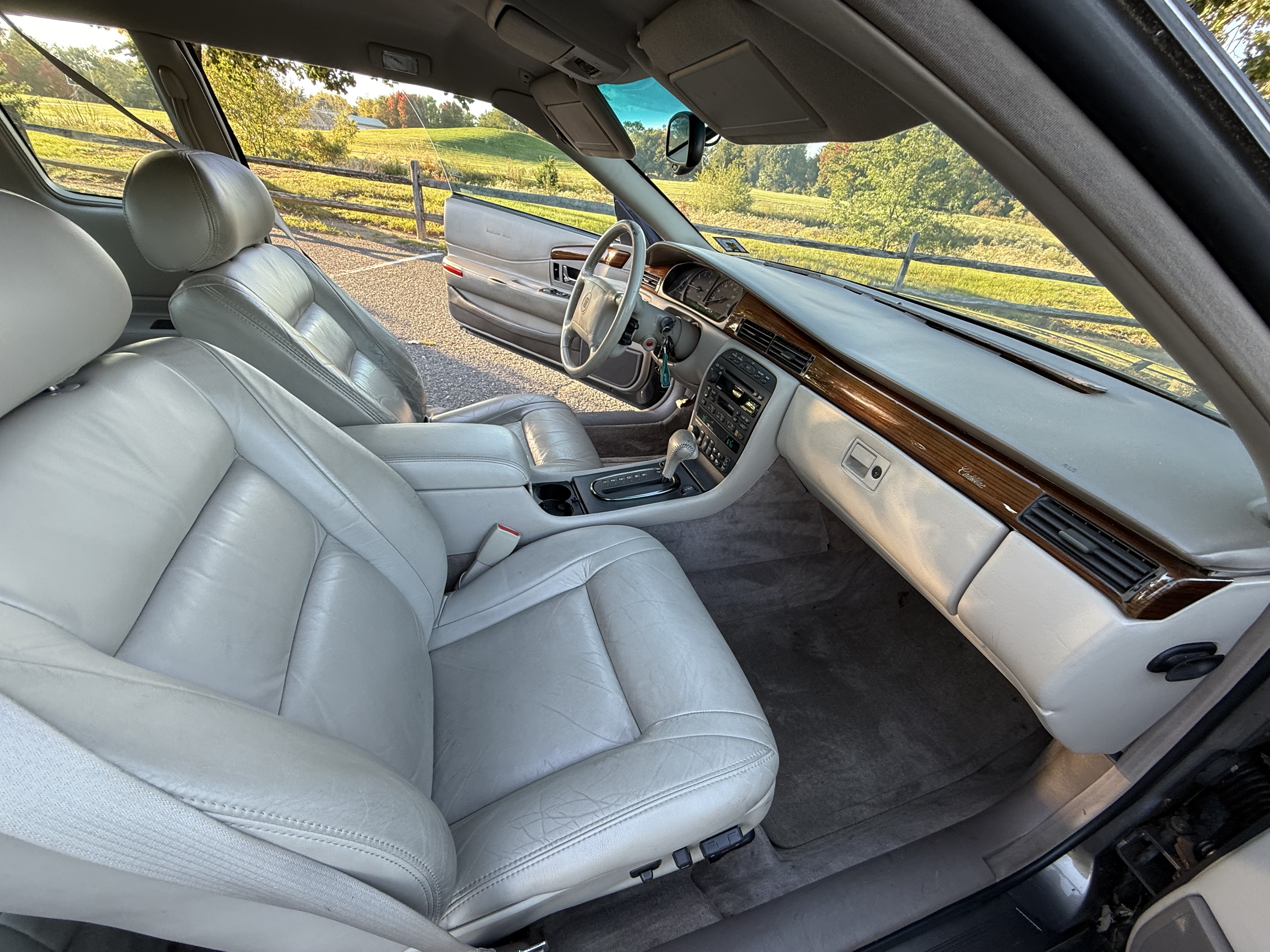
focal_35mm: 14
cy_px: 476
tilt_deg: -30.1
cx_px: 635
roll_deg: -6.6
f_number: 2.2
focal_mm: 2.22
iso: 80
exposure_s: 1/99
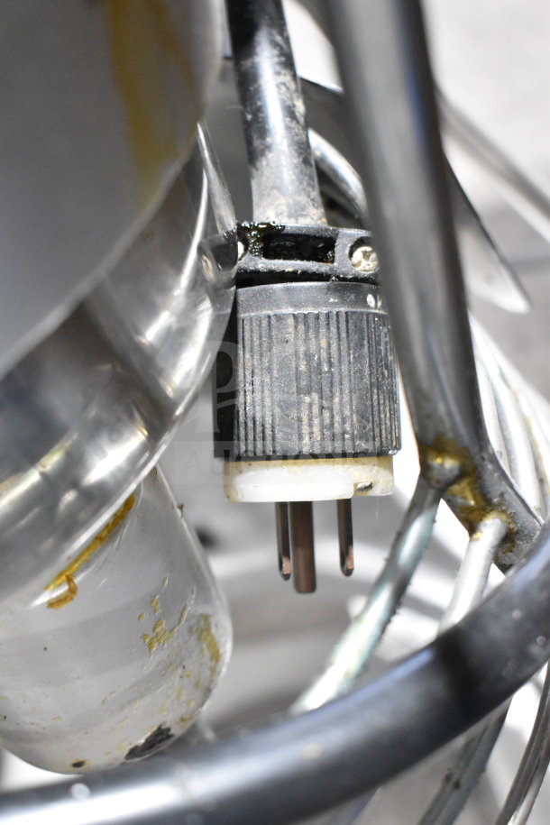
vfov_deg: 42.3
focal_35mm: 46
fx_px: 1066
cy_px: 412
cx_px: 275
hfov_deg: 28.9
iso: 6400
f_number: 5.6
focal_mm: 31
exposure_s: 1/125
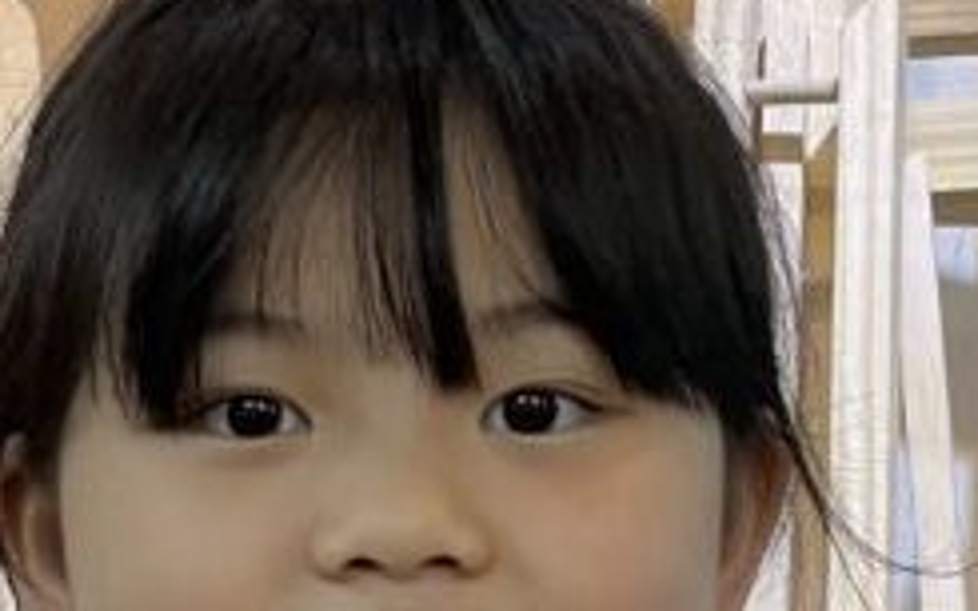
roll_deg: -0.3
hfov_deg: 9.3
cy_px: 1330
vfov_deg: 5.7
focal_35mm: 225
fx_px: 5996
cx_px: 279
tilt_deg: -1.4
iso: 160
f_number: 2
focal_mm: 6
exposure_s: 1/100
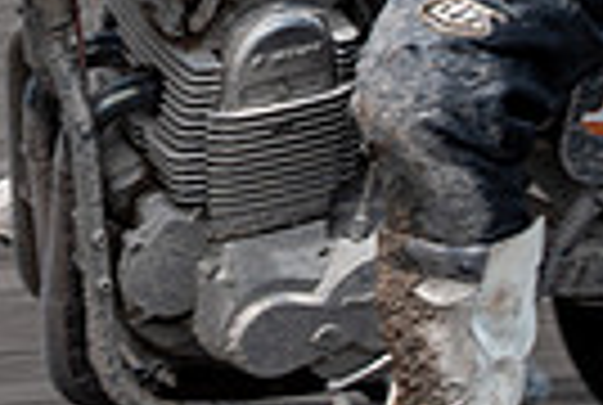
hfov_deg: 2.9
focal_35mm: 714
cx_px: 25
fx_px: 11986
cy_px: -272
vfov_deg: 1.9
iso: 200
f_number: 8
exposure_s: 1/320
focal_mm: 155
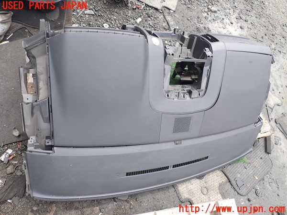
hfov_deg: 69.4
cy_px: 108
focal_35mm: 25
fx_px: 207
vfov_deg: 54.9
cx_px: 144
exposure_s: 1/250
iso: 100
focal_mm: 4.5
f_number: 2.8
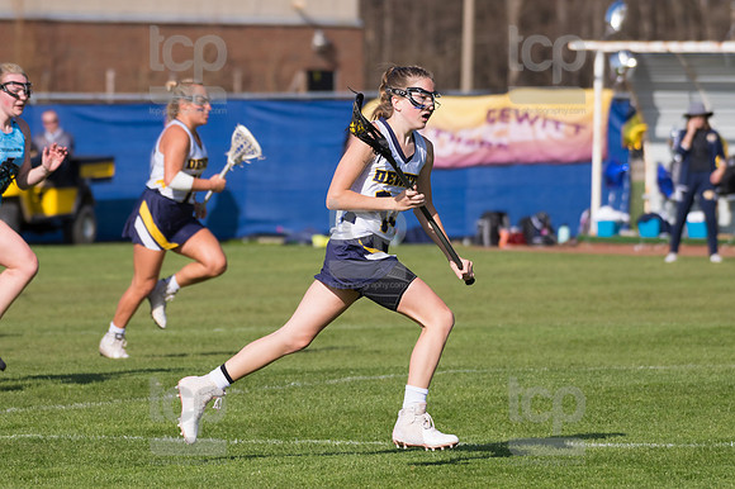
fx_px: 7346
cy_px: 244
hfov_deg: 5.7
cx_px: 368
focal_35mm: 360
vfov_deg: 3.8
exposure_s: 1/2000
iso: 320
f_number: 5.6
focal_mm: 240
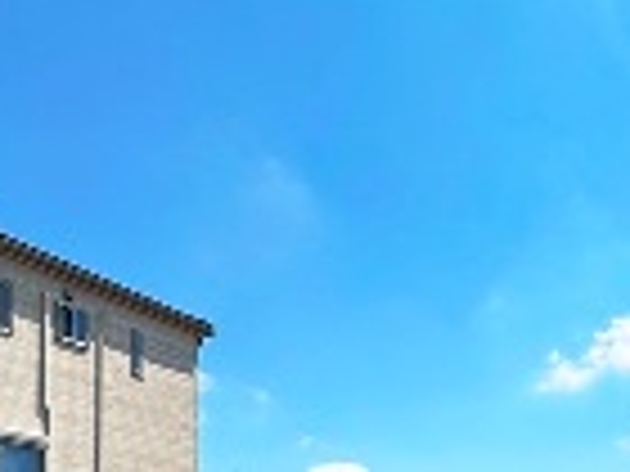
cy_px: 575
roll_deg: +0.5
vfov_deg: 30.3
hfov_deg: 46.3
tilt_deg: +2.8
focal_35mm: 40
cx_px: 405
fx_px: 728
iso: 50
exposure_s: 1/3125
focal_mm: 2.22
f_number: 2.2
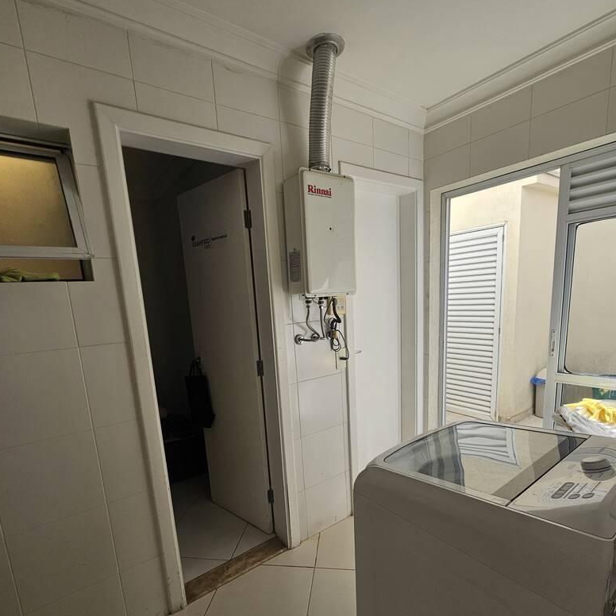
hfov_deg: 87.4
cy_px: 367
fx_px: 322
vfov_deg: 86.4
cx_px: 304
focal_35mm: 16
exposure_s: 1/380
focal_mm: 2.2
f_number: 2.2
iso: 50
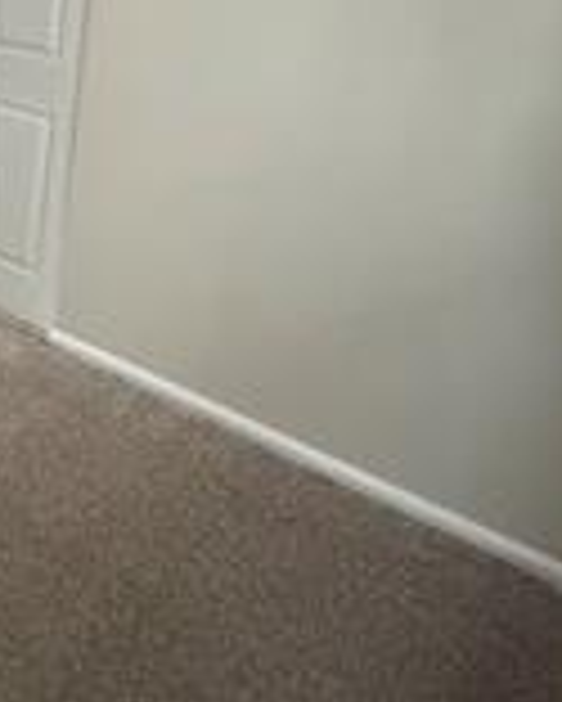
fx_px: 872
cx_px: -225
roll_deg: +0.9
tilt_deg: -17.3
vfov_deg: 41.7
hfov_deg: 27.6
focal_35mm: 42
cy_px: 130
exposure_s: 1/60
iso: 1000
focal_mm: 2.22
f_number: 2.2
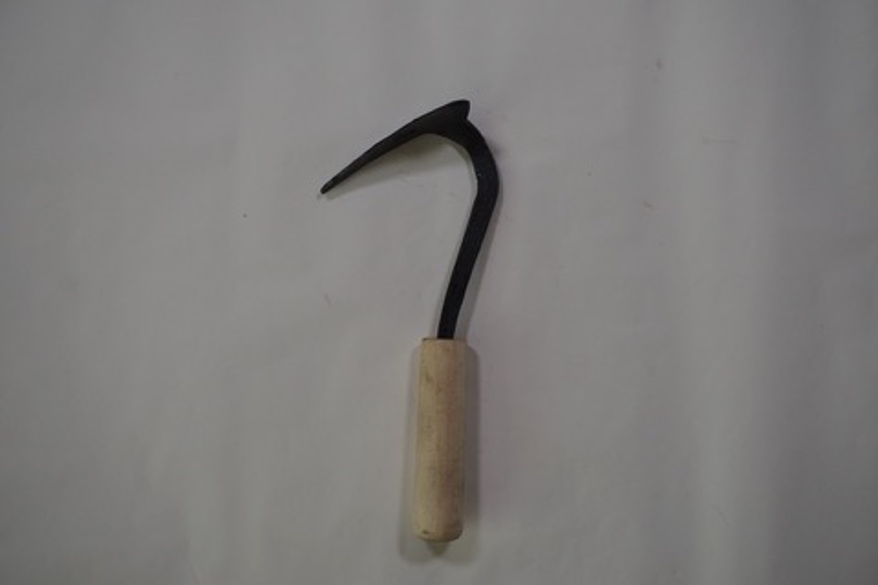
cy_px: 292
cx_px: 439
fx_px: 1061
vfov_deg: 30.8
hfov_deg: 45.0
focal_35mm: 44
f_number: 4.5
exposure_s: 1/160
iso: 250
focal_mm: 29
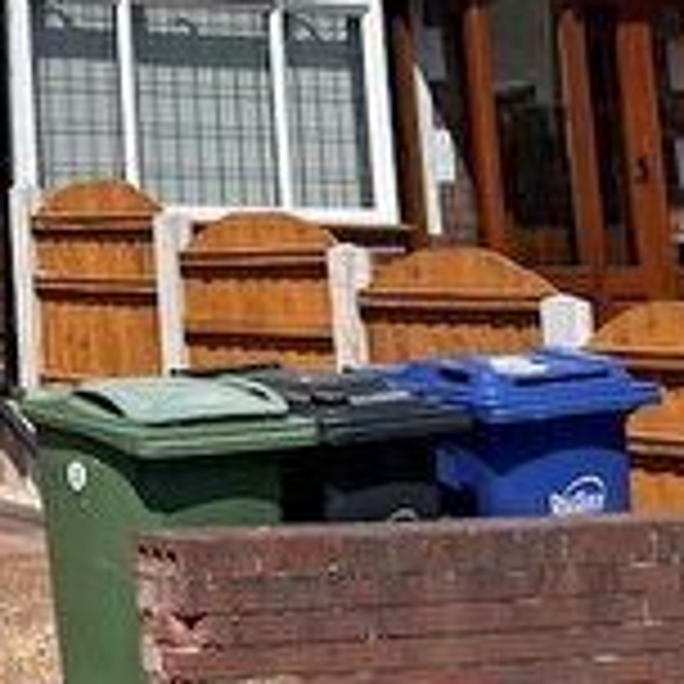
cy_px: -173
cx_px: -662
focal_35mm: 102
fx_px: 2280
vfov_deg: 16.3
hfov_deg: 14.4
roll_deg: +0.2
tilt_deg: +10.9
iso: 32
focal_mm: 5.1
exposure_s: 1/5618
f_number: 1.6
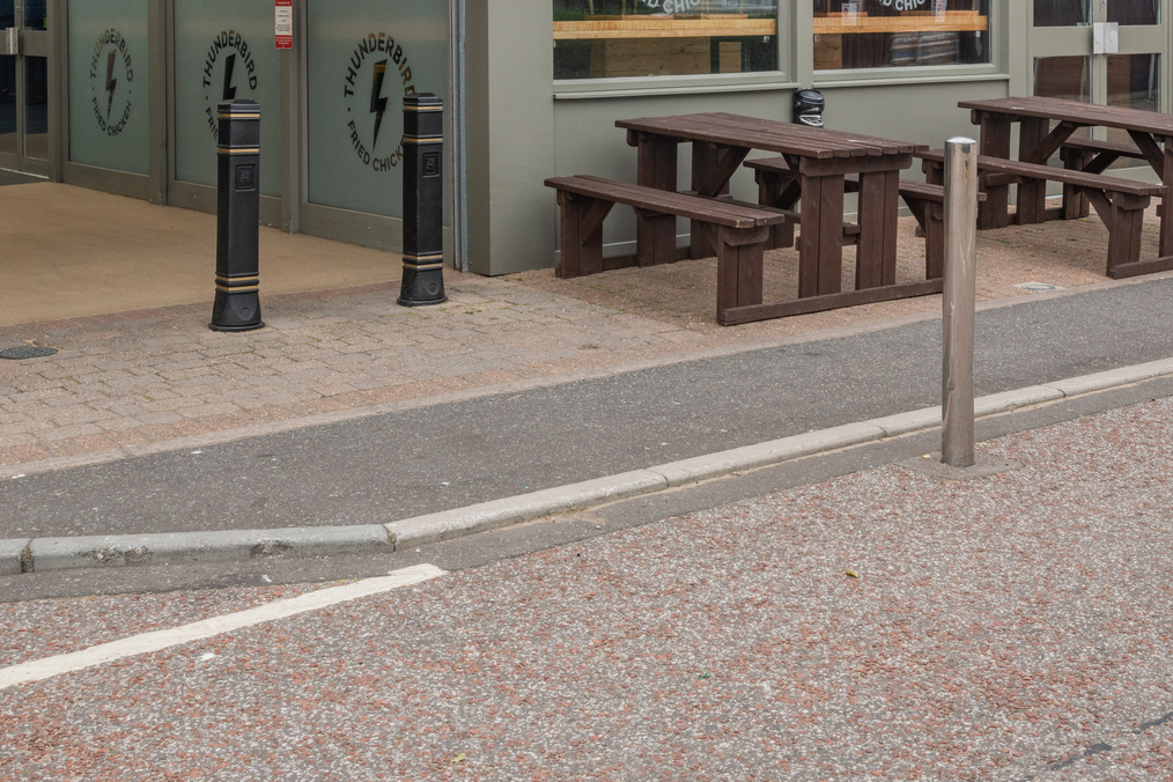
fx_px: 1727
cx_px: 706
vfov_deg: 24.6
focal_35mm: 53
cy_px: 46
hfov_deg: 37.4
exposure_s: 1/125
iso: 100
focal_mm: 28
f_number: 11
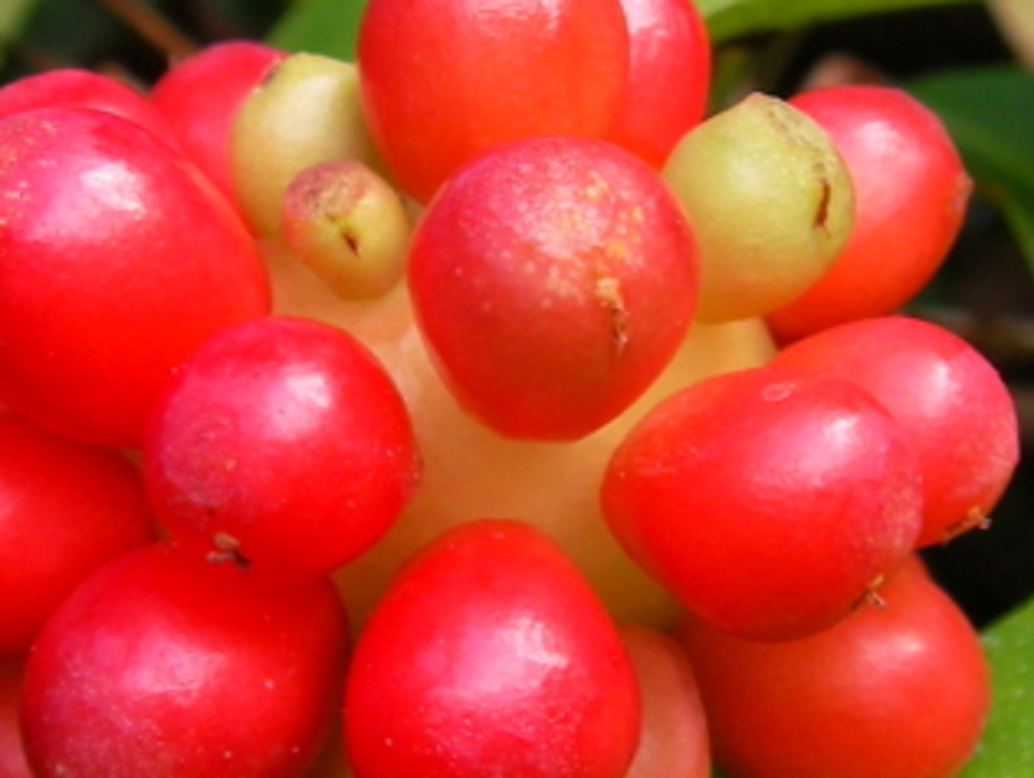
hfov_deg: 18.9
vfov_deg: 14.3
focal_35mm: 104
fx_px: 3110
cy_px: 332
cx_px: 558
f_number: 3.5
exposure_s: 1/96.2
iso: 50
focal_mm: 6.3
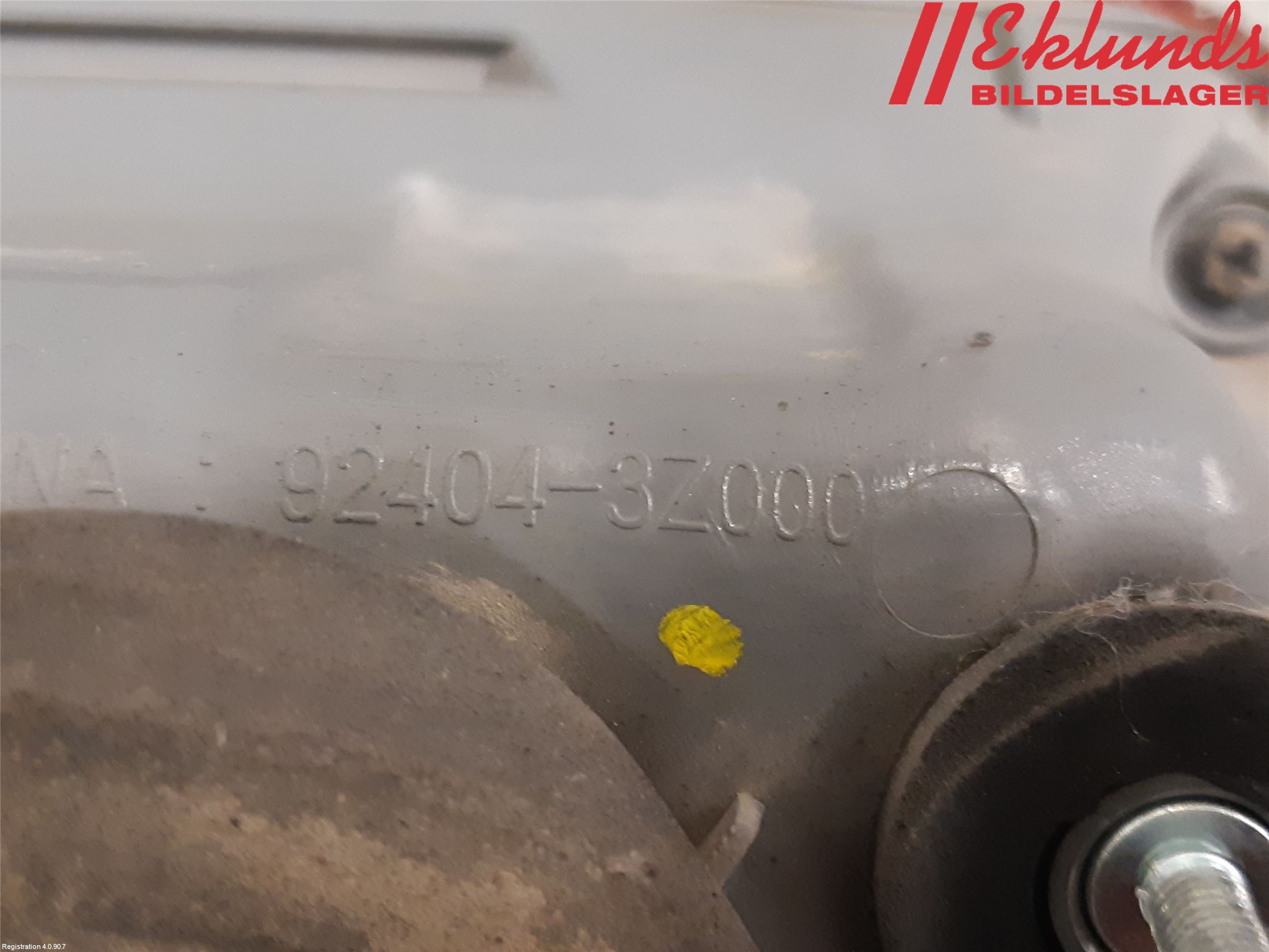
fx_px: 953
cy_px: 476
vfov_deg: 53.1
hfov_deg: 67.3
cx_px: 634
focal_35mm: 26
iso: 320
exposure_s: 1/25
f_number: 1.7
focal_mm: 3.93
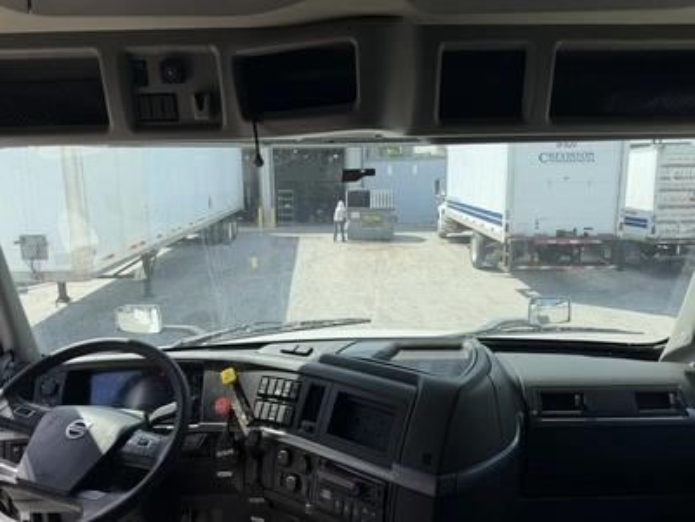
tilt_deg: -8.6
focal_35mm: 24
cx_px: 348
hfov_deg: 71.6
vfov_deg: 56.8
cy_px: 261
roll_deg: +0.6
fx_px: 482
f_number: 1.78
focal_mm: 6.76
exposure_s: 1/2370
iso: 80
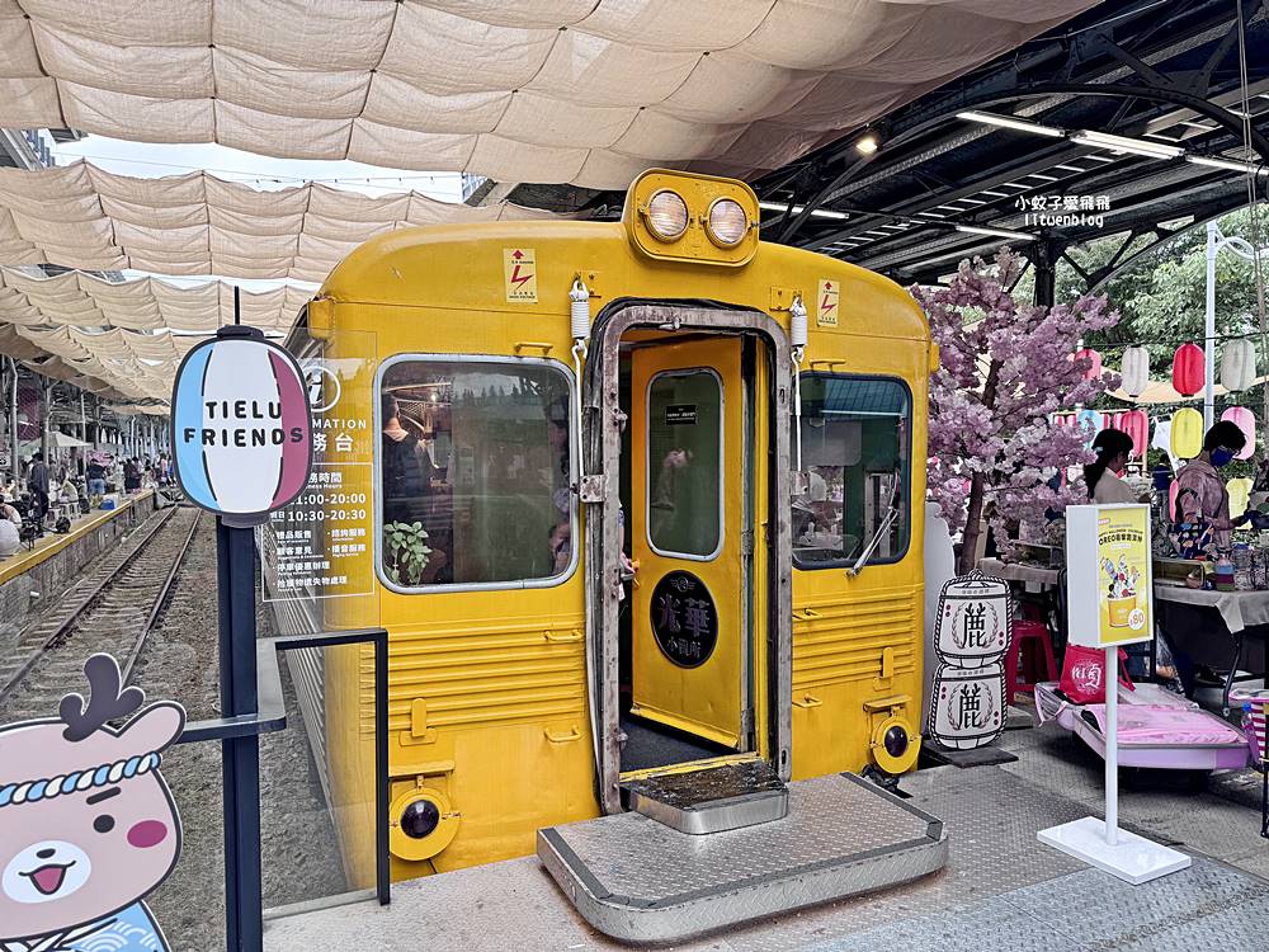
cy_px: 476
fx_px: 880
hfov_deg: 71.6
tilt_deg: -2.0
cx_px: 634
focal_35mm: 24
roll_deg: +0.4
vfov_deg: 56.8
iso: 80
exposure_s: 1/495
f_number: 1.78
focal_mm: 6.76
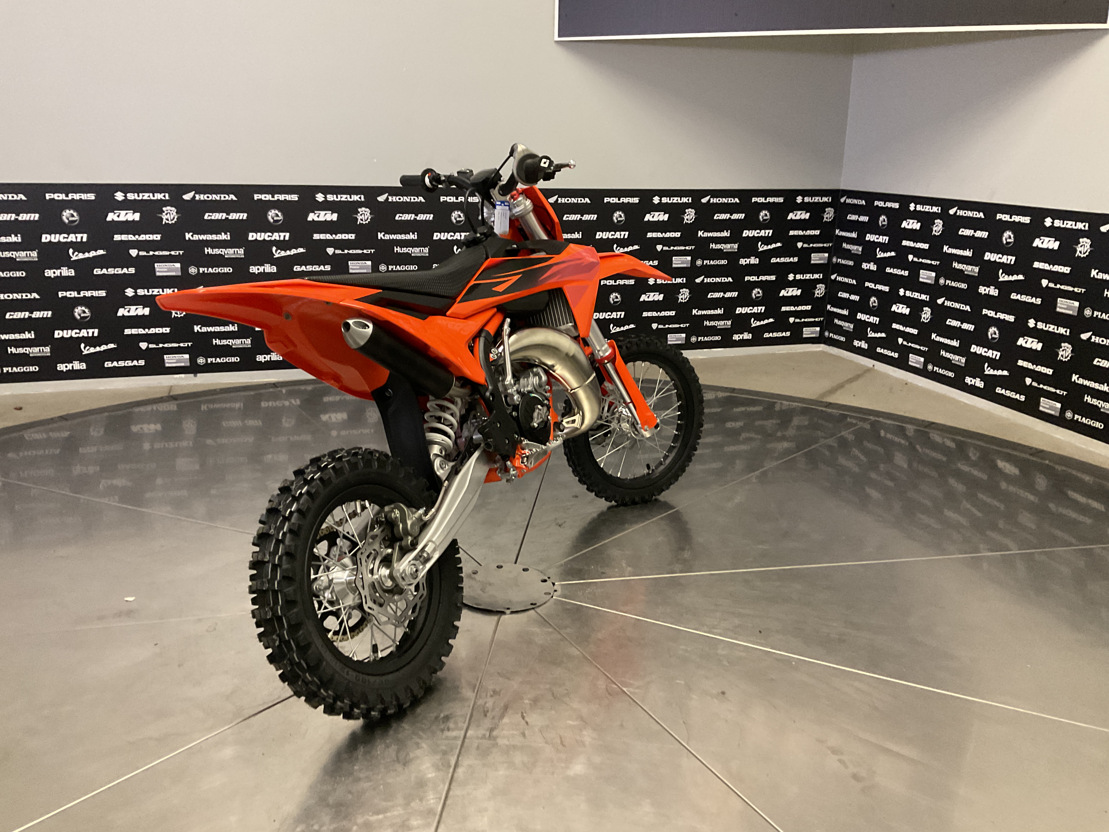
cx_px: 554
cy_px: 416
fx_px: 929
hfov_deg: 61.7
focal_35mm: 29
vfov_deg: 48.2
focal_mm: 3
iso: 250
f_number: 1.8
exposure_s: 1/60
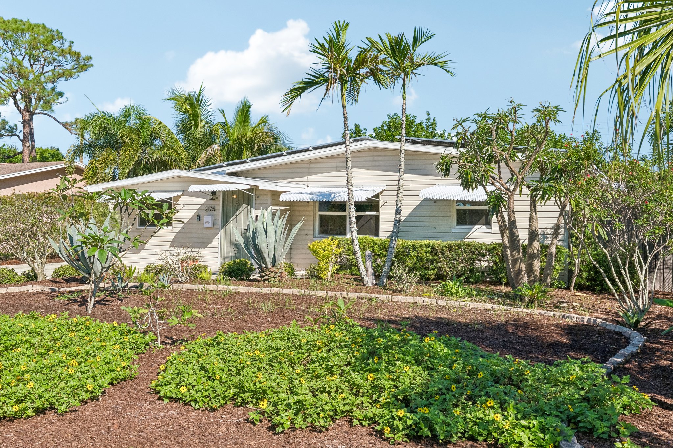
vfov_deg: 40.0
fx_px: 617
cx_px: 336
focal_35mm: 33
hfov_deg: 57.2
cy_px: 224
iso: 800
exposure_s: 1/3200
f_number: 8
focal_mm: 22
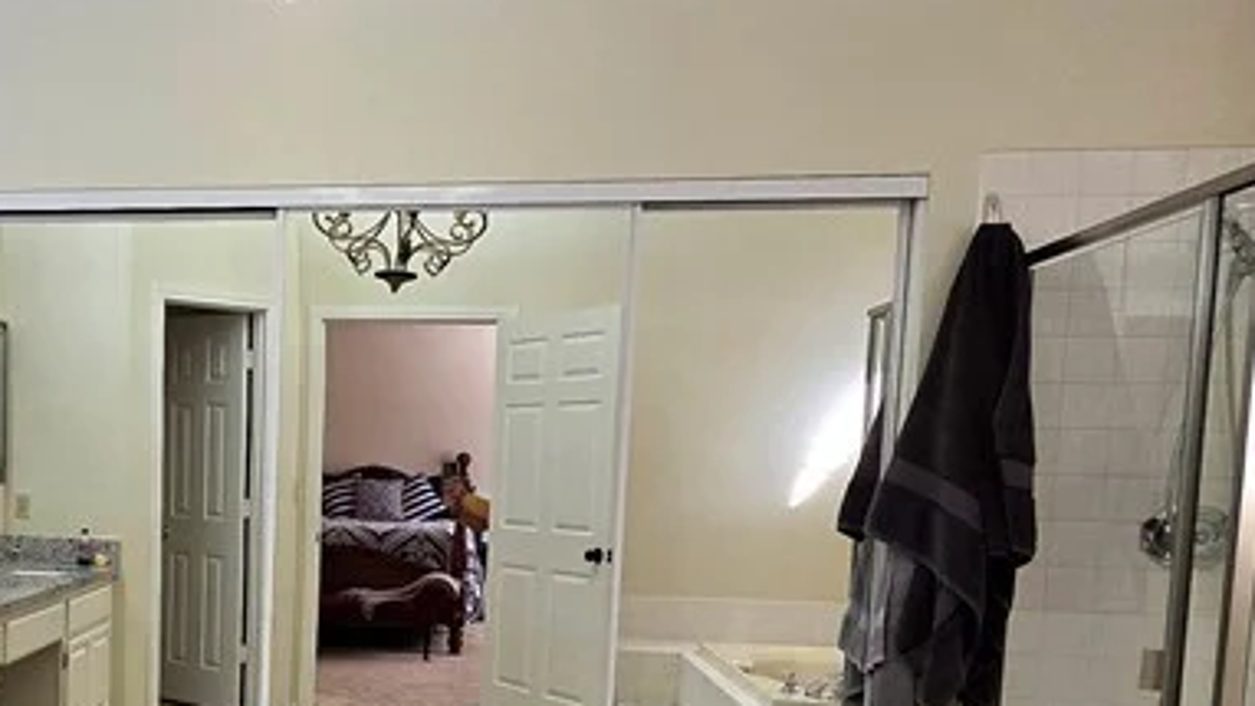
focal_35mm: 38
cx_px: 138
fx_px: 1265
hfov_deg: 47.7
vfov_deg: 30.2
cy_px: 594
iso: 64
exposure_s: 1/120
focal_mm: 2.2
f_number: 2.2
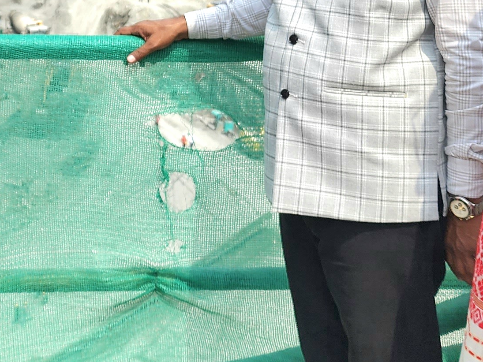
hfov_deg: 22.7
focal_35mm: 84
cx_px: 52
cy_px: -63
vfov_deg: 16.9
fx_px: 1172
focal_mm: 6.4
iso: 12
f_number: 1.8
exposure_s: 1/769
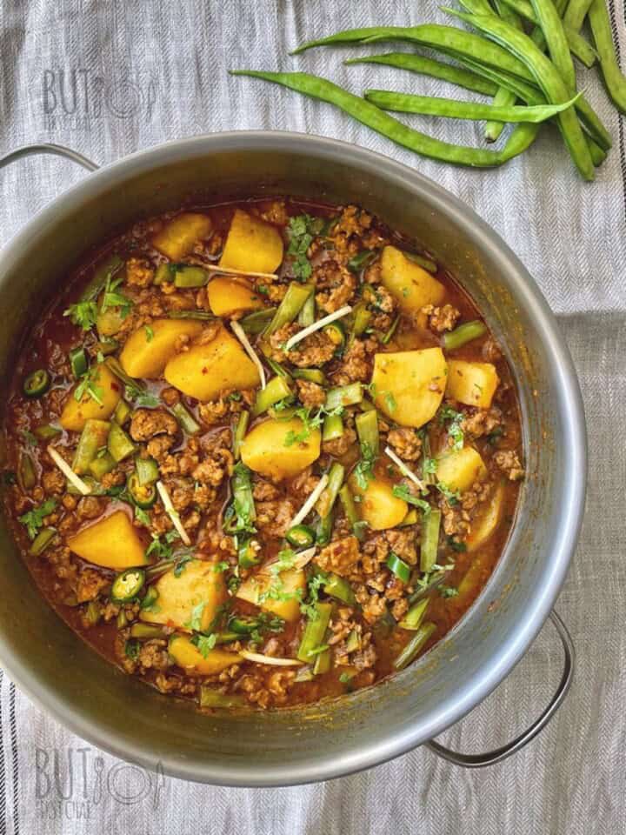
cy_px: 418
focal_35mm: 26
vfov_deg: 67.3
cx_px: 313
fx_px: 627
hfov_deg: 53.1
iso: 125
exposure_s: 1/114
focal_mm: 4.2
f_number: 1.6
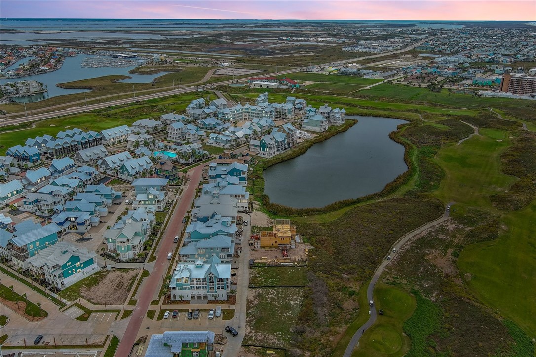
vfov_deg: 44.9
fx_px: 432
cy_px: 178
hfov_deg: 63.7
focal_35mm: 29
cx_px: 268
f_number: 2.8
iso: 100
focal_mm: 10.57
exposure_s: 1/690
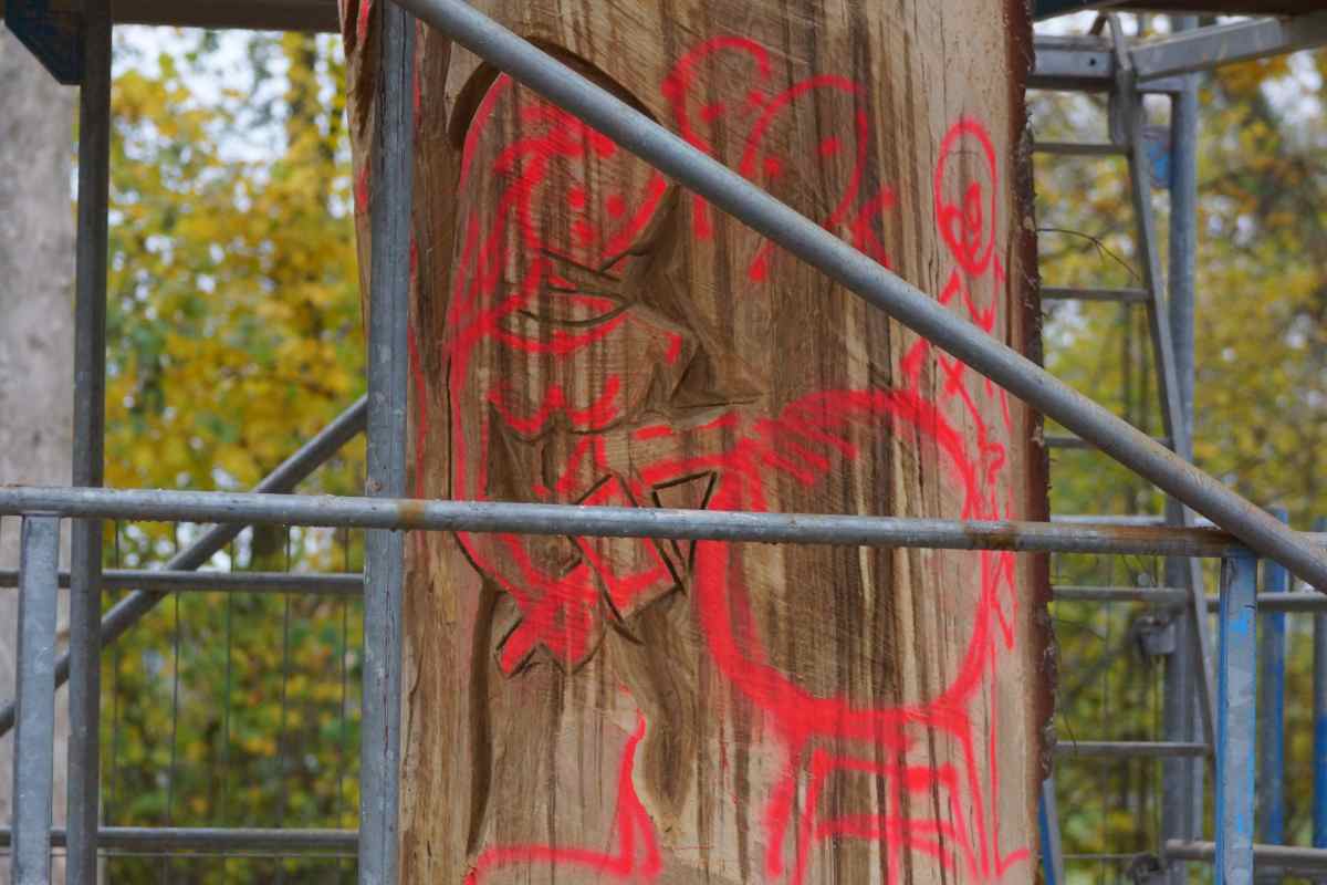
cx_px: 664
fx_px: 6082
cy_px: 442
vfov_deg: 8.3
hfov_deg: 12.5
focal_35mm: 165
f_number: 5.6
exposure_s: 1/200
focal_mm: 110
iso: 1600
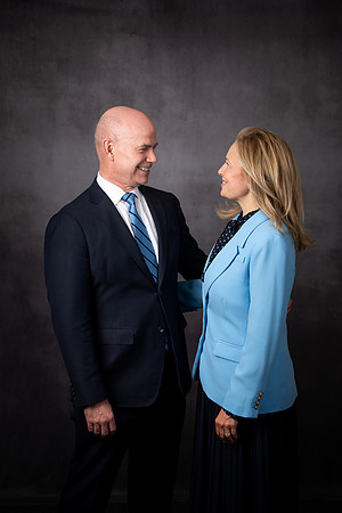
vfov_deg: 27.0
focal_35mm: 75
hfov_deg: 18.2
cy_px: 256
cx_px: 171
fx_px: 1069
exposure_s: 1/160
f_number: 8
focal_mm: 75
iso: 100
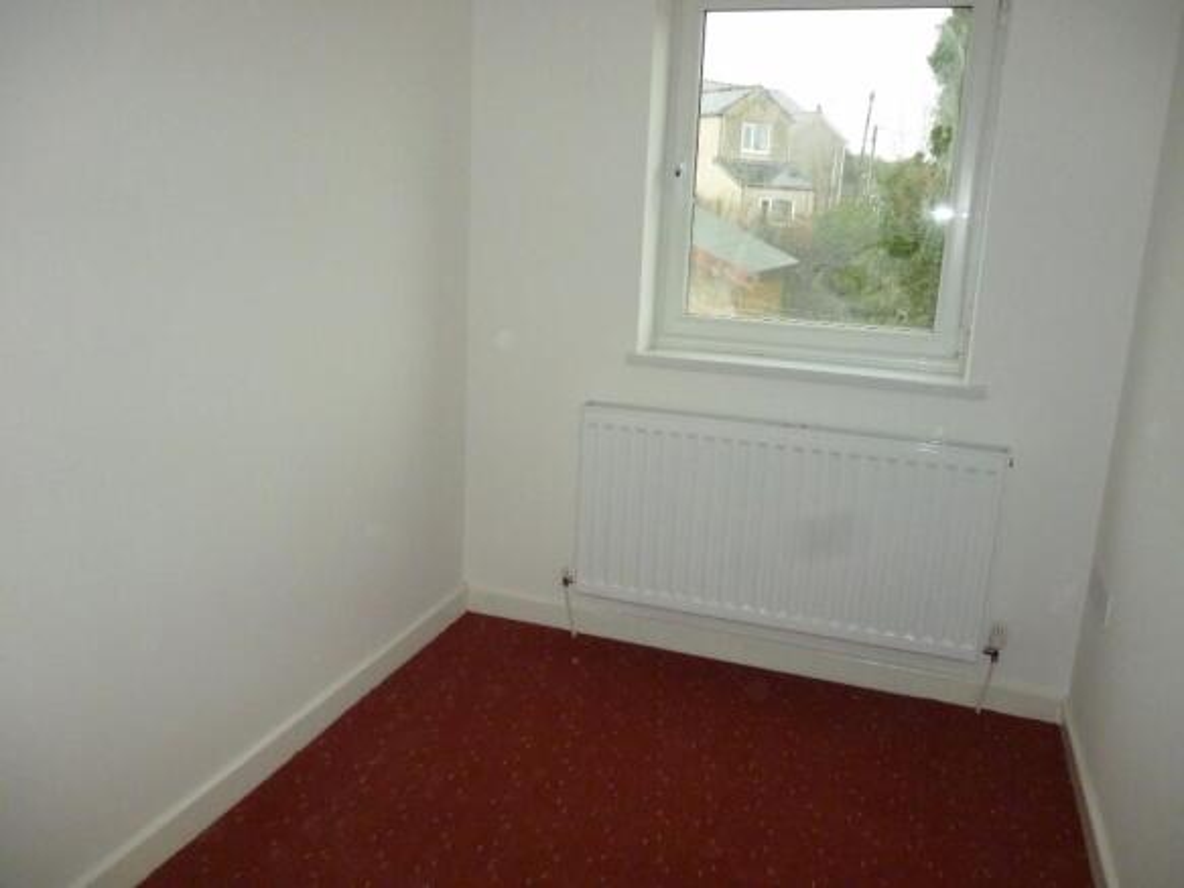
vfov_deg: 49.7
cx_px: 592
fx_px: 958
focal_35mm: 28
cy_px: 444
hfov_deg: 63.5
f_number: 3.1
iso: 400
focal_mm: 5
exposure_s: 1/125
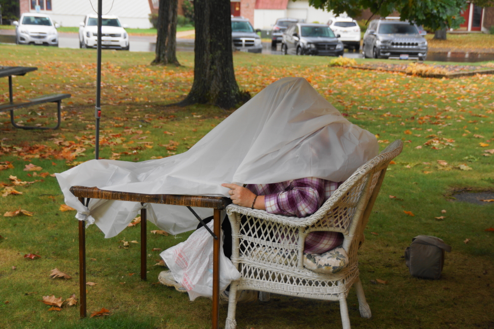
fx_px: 926
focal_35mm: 68
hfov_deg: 29.9
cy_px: 164
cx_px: 247
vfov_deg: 20.2
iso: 200
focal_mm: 45
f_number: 4.5
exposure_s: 1/80
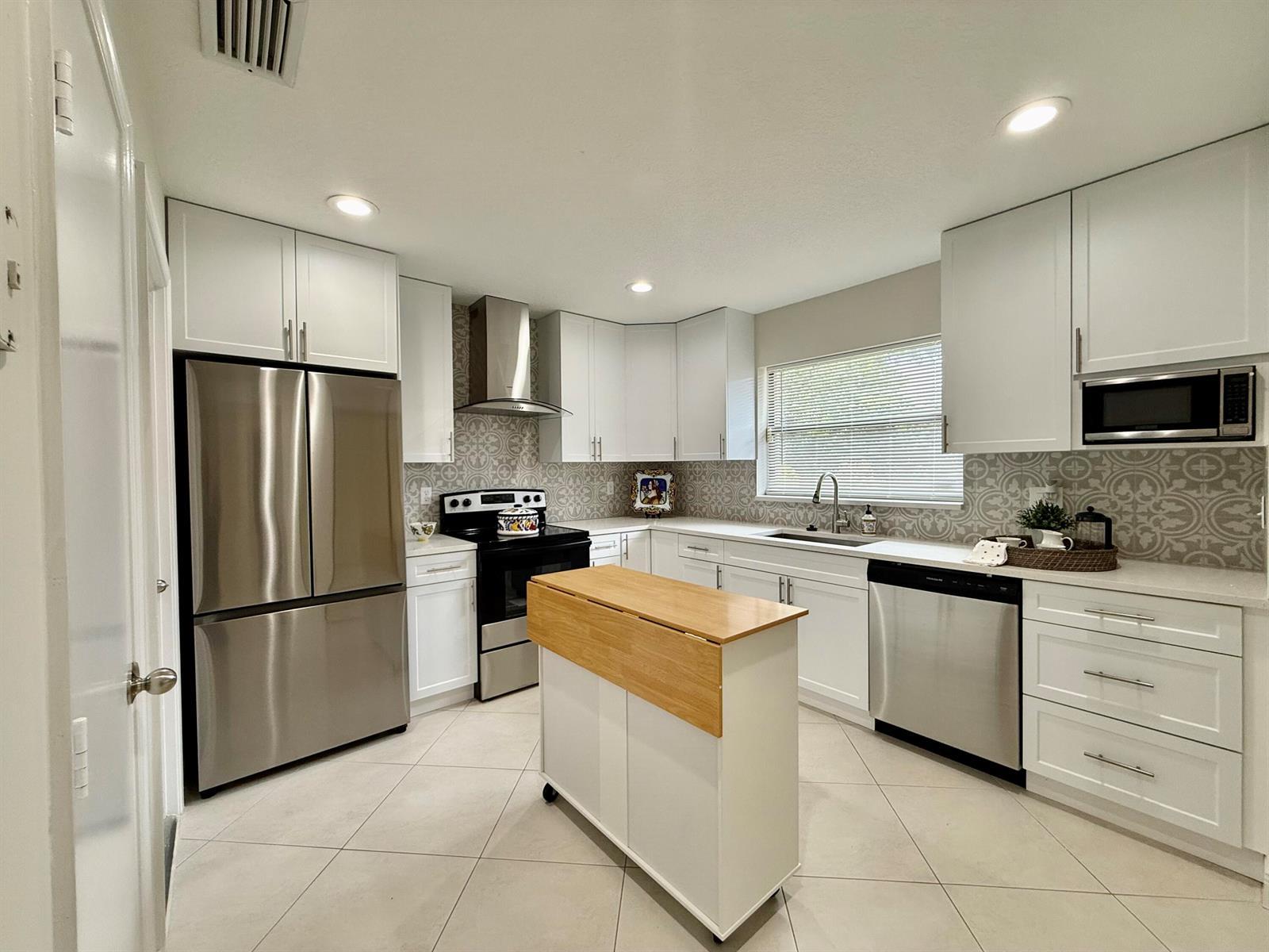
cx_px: 634
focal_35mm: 14
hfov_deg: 102.1
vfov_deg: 85.7
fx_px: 513
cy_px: 476
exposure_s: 1/120
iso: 100
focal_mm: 2.22
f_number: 2.2
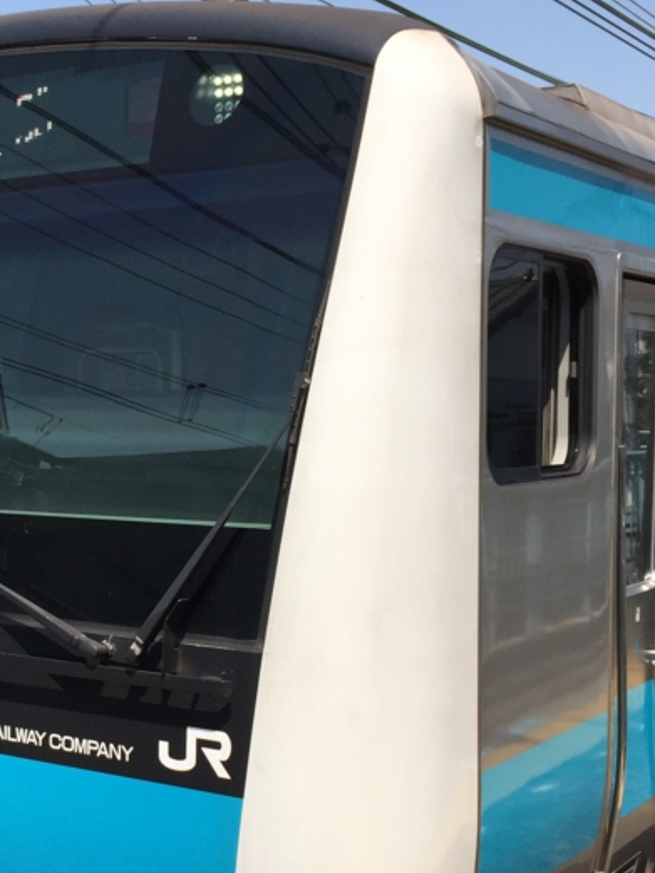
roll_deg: +0.5
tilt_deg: -7.5
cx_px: 101
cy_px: 551
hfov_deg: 25.1
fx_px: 1437
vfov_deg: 33.6
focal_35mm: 57
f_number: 2.2
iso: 32
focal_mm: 4.15
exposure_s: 1/2326
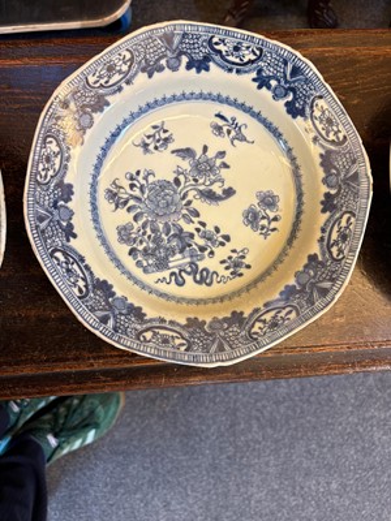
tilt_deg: -86.5
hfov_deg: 53.1
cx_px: 196
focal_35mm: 26
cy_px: 260
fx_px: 392
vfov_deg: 67.3
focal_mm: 5.96
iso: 125
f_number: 1.6
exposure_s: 1/50
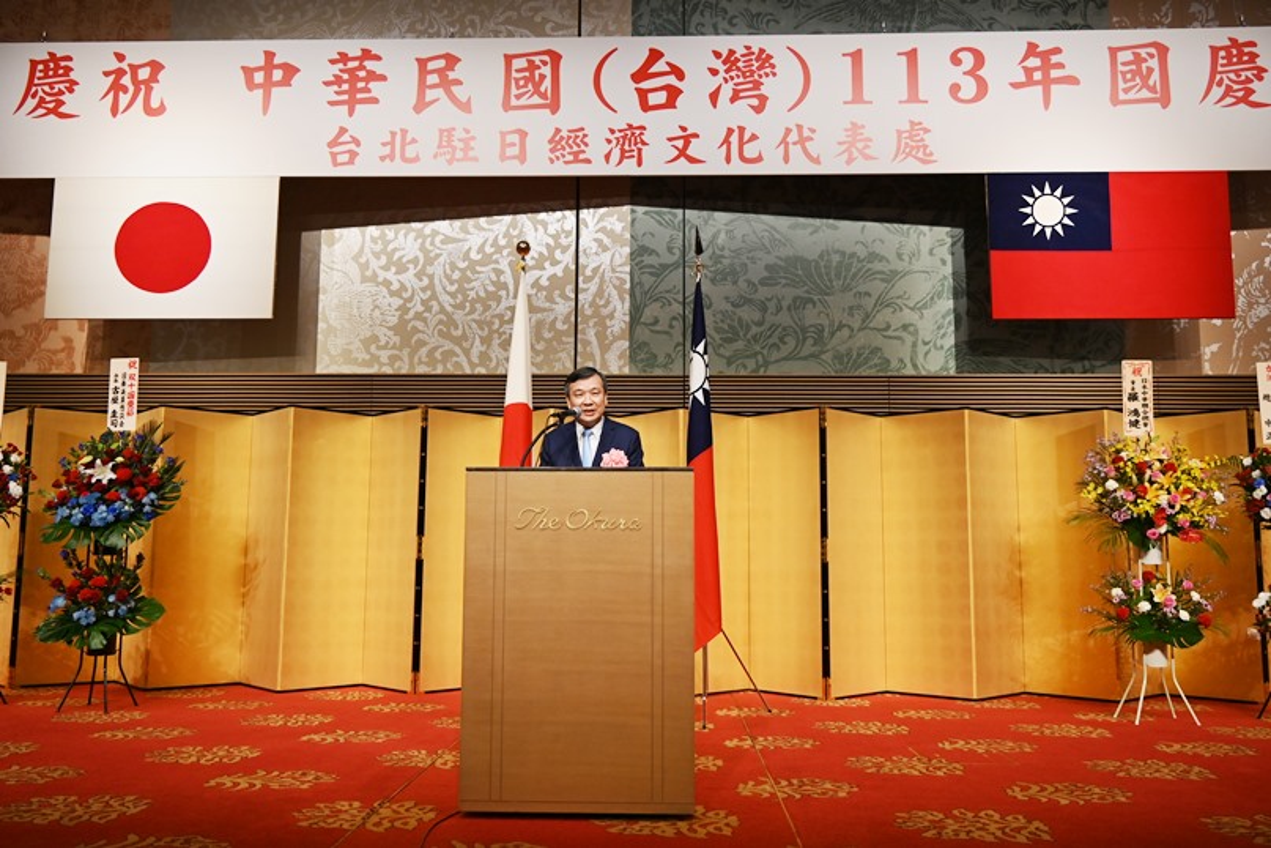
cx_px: 636
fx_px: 1112
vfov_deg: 41.7
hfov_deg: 59.5
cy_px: 424
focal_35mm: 32
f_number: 3.5
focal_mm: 21
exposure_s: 1/200
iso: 400
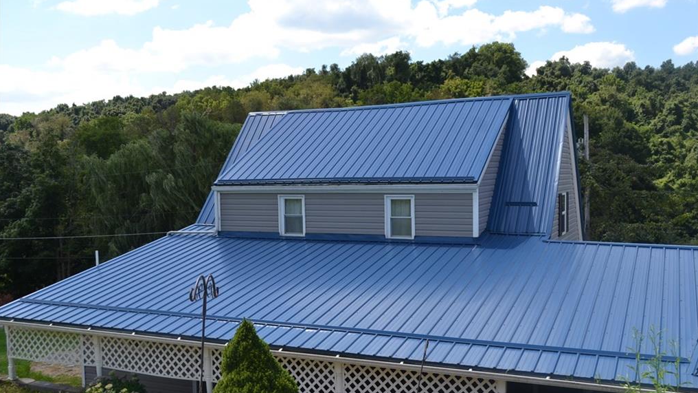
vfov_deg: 31.1
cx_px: 350
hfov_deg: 52.8
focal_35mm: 38
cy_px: 222
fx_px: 703
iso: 100
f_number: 7.1
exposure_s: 1/200
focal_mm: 24
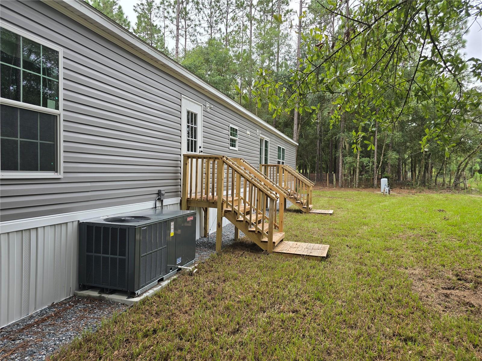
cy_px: 180
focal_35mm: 23
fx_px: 320
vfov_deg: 58.9
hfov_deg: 73.9
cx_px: 241
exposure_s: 1/180
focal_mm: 6.3
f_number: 1.7
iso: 12
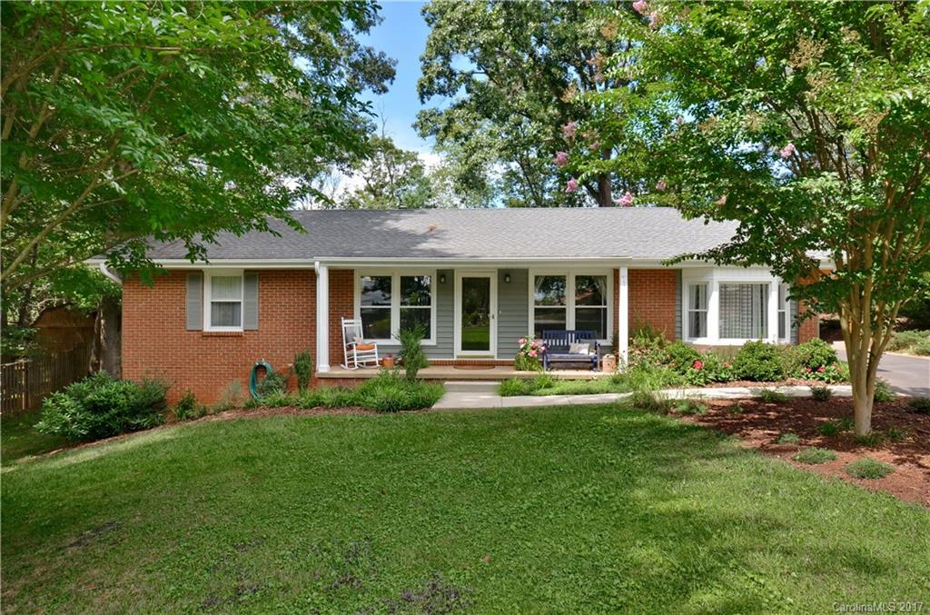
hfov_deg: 77.5
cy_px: 308
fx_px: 580
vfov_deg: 55.9
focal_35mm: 22
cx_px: 465
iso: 320
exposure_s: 1/250
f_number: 11
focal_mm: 15
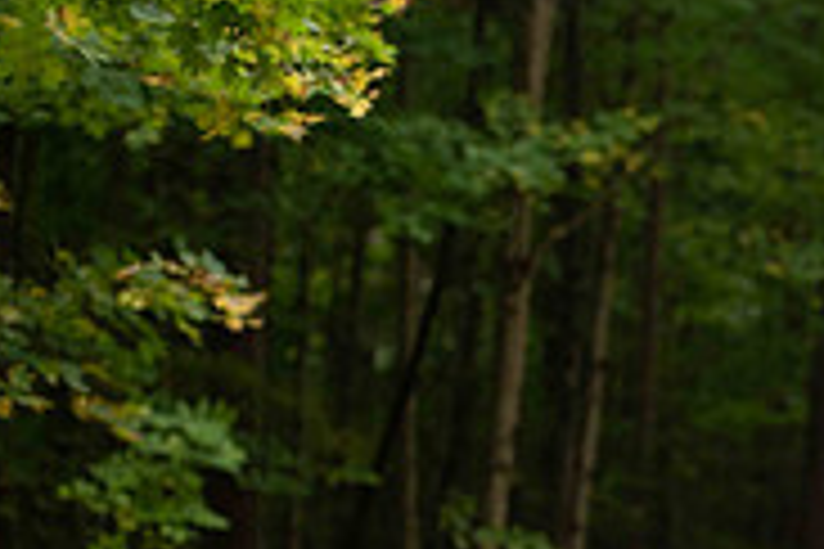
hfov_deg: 7.8
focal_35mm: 260
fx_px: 5951
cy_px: 718
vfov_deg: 5.3
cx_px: 1135
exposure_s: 1/320
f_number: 2.8
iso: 500
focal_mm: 82
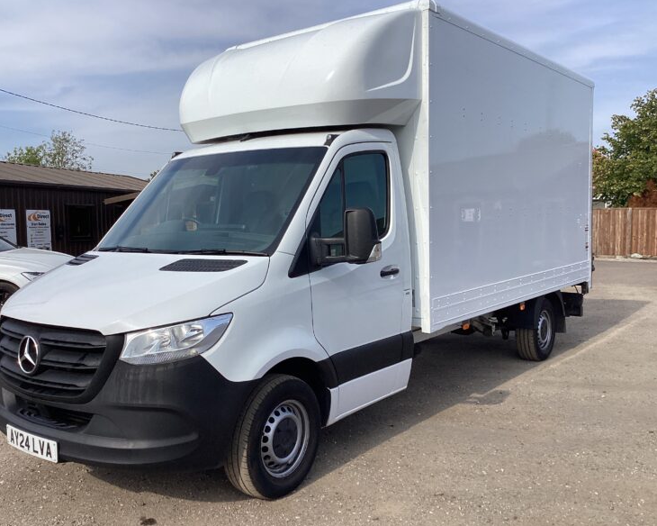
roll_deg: +0.7
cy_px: 266
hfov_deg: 54.2
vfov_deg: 44.5
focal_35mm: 33
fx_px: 642
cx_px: 313
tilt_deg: -4.6
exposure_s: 1/1538
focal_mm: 3.3
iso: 25
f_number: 2.4
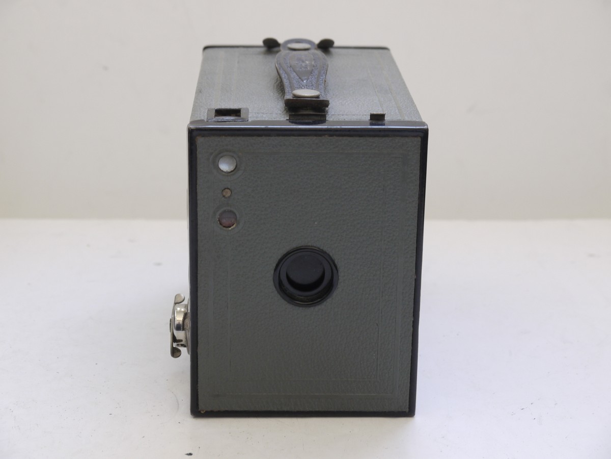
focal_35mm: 84
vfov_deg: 17.6
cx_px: 306
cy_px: 230
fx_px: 1483
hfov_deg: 23.3
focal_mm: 42
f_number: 10
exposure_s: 1/8
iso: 400
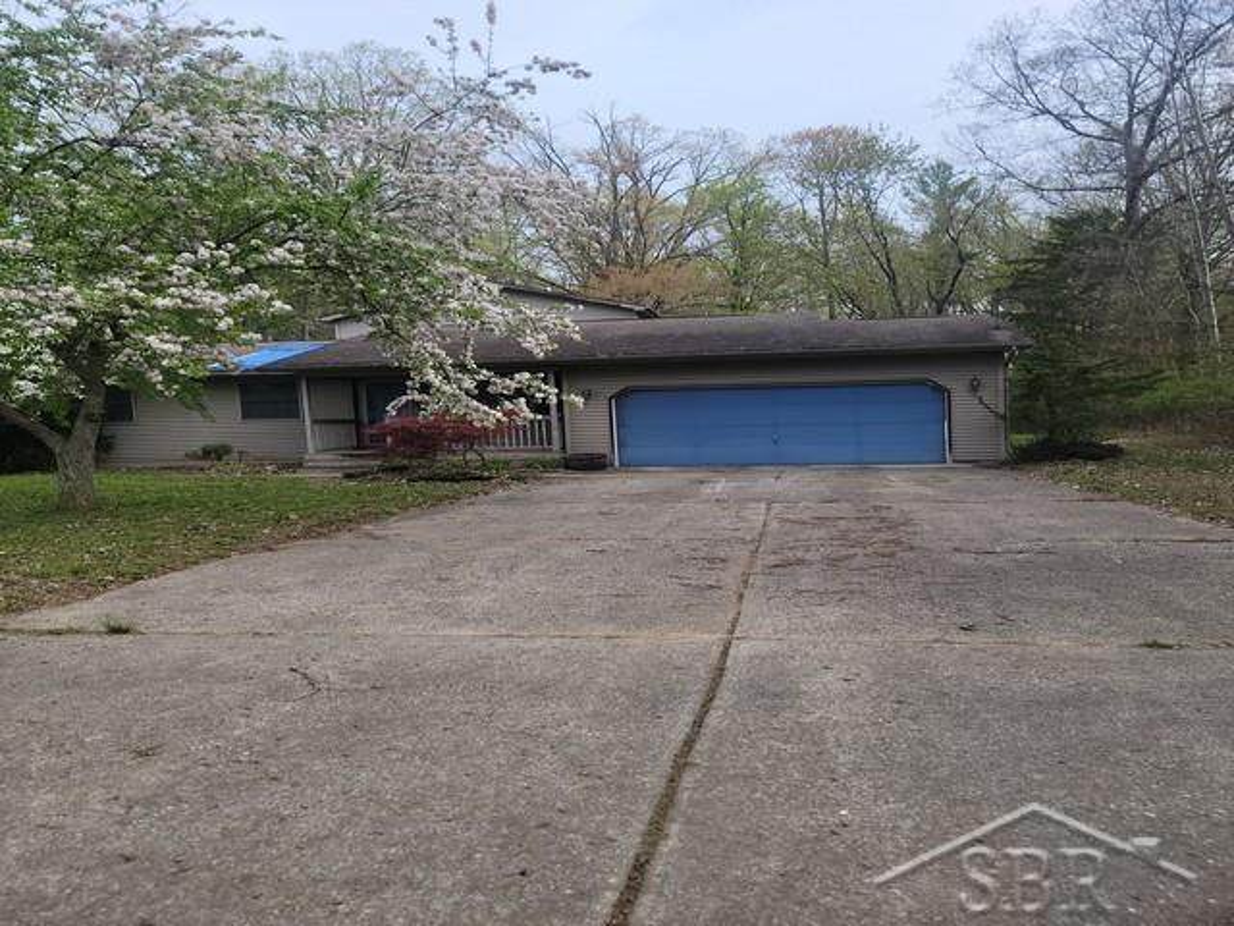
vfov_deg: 56.8
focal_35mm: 24
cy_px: 463
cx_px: 617
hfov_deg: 71.6
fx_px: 856
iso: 16
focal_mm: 6.7
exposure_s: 1/322
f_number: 1.8
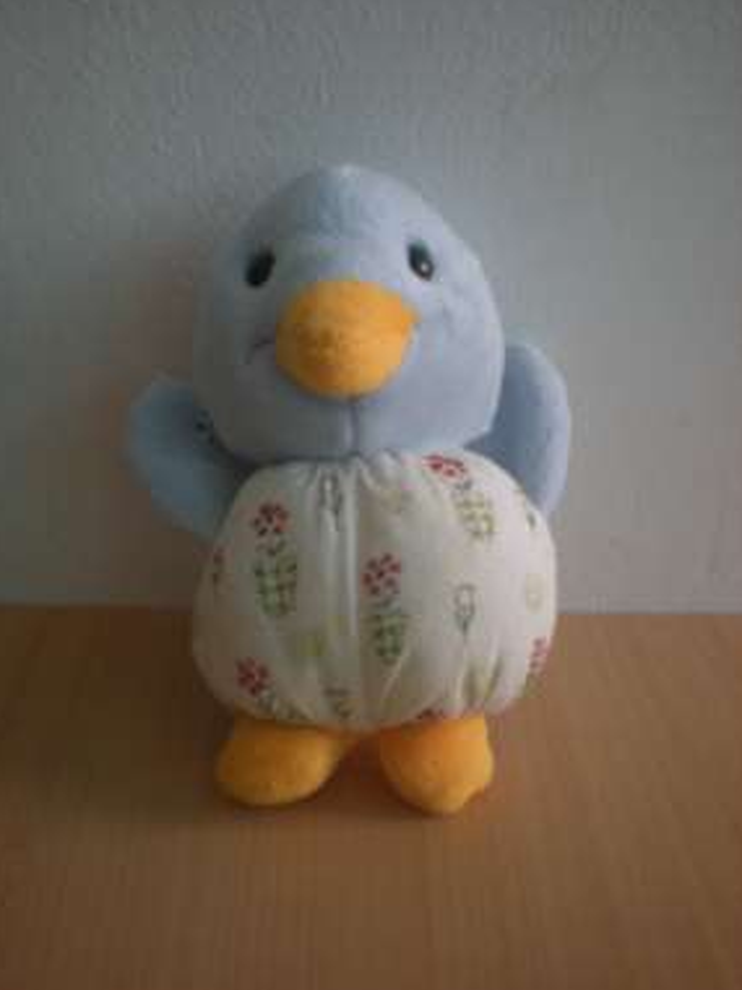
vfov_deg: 47.9
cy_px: 498
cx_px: 364
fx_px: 1115
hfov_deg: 36.8
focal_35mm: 39
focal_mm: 6.3
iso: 87
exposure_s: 1/60
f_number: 3.1
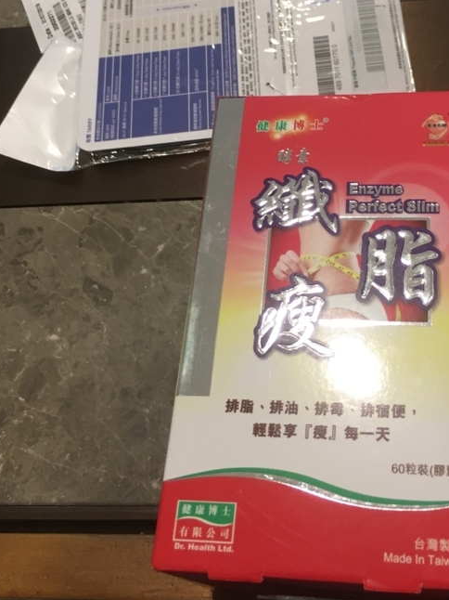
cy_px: 192
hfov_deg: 31.3
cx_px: 298
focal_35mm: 46
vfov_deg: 40.7
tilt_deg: -60.1
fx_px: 796
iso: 100
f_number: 2.2
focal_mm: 4.15
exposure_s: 1/33
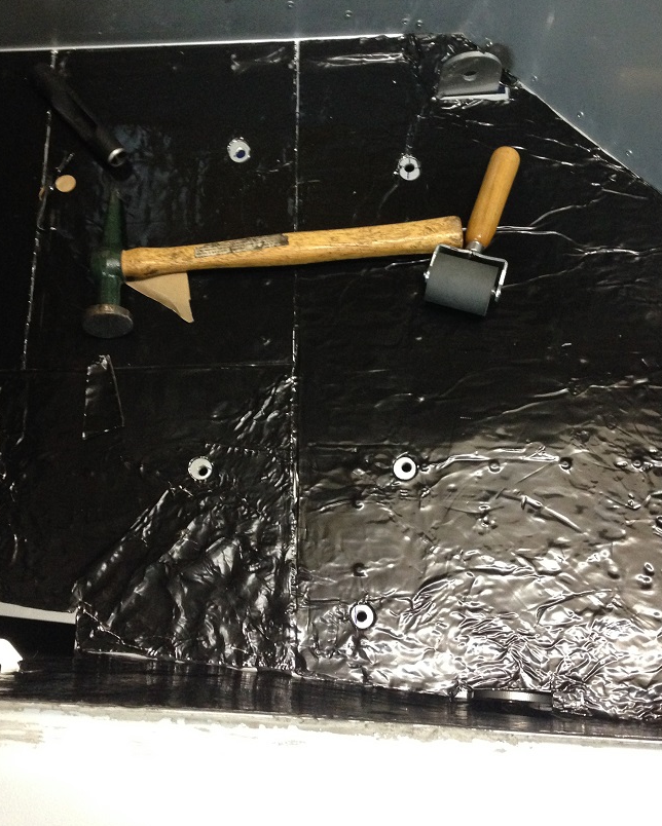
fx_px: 1003
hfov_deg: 36.5
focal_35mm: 41
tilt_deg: -68.0
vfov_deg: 44.7
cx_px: 307
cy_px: 378
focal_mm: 4.12
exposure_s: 1/20
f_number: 2.4
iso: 400
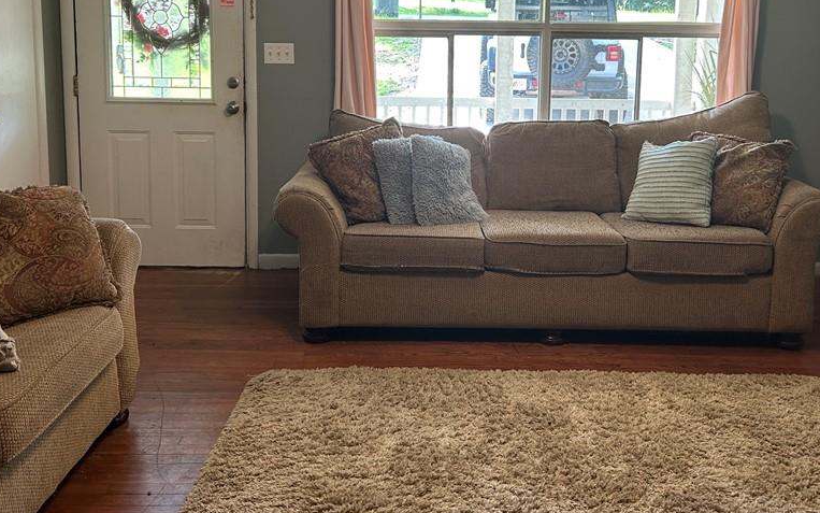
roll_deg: -0.8
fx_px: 827
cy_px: 126
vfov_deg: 33.7
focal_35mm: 37
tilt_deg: -7.7
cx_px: 450
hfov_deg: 52.7
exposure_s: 1/120
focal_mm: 5.7
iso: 125
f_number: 1.5
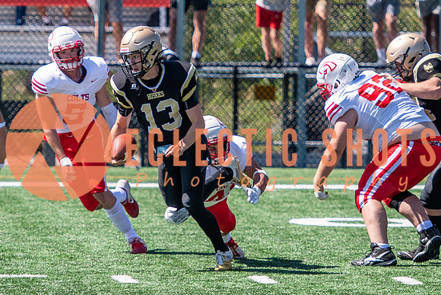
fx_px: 5931
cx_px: 185
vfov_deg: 2.8
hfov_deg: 4.3
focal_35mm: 484
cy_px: 89
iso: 160
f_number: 2.8
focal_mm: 145
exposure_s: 1/2000
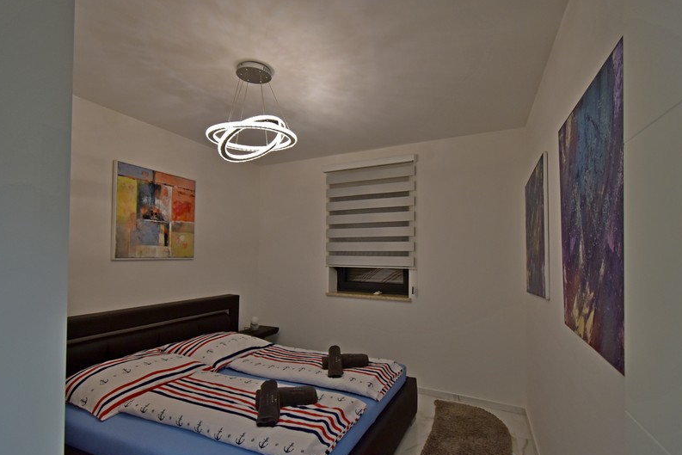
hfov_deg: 93.2
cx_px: 350
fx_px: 322
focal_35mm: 17
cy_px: 250
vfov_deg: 70.3
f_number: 4.5
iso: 560
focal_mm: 10
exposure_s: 1/60
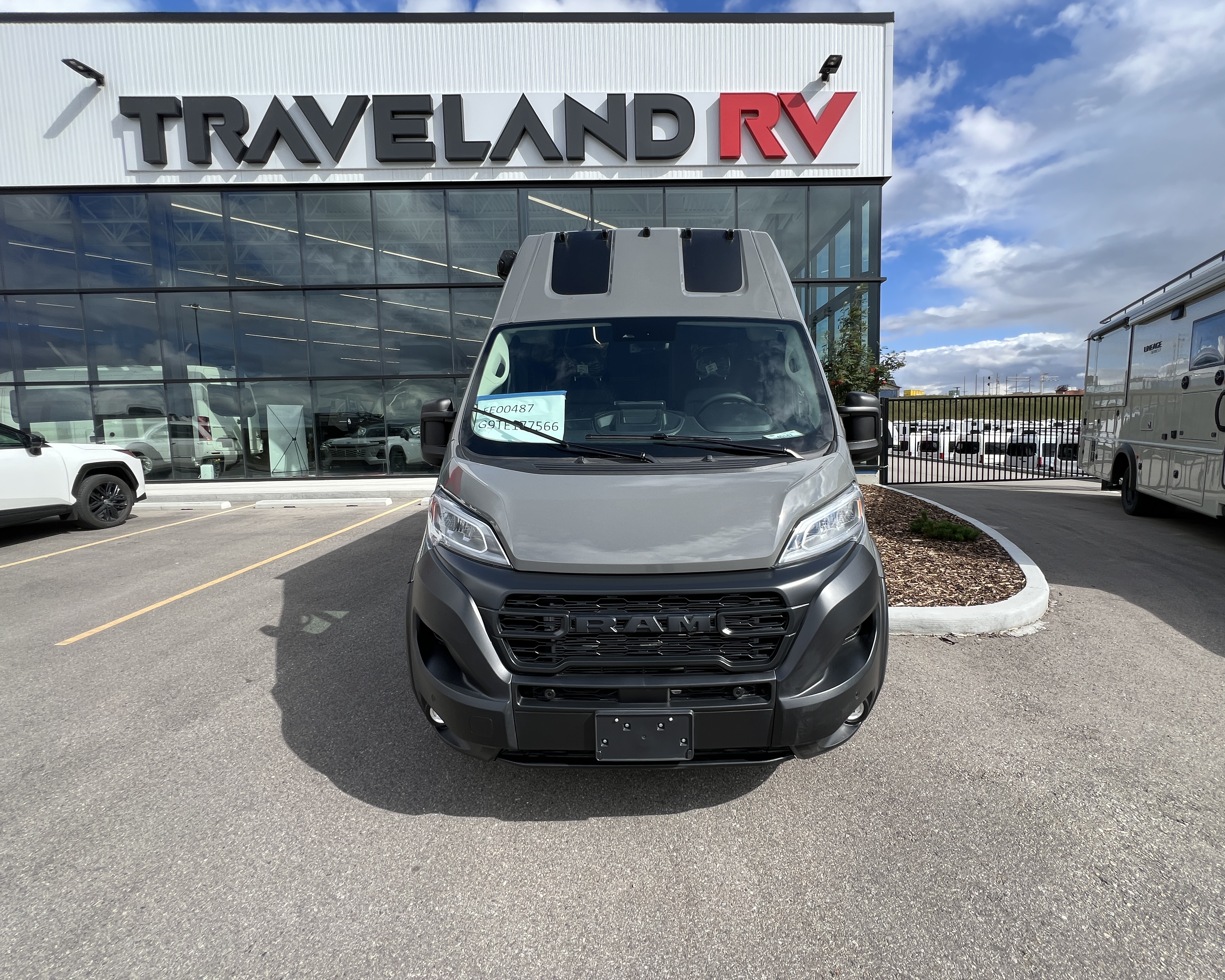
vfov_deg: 88.0
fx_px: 508
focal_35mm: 14
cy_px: 478
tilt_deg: -4.8
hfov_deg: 100.5
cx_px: 659
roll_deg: +1.5
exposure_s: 1/708
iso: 32
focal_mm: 1.57
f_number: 1.8
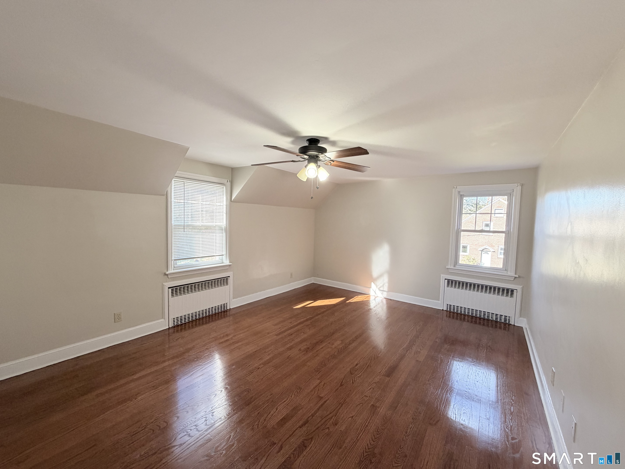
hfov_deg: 102.1
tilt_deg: -2.0
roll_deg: +0.0
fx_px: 253
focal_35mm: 14
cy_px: 234
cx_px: 312
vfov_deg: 85.7
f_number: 2.2
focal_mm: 2.22
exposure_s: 1/120
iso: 160
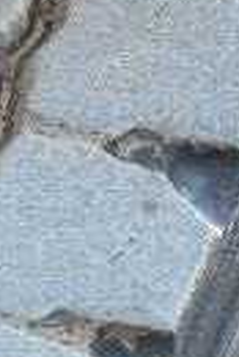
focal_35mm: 123
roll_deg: -8.2
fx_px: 1222
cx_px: -354
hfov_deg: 9.7
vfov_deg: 15.7
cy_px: 486
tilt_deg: -32.0
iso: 125
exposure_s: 1/121
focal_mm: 6.86
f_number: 1.78
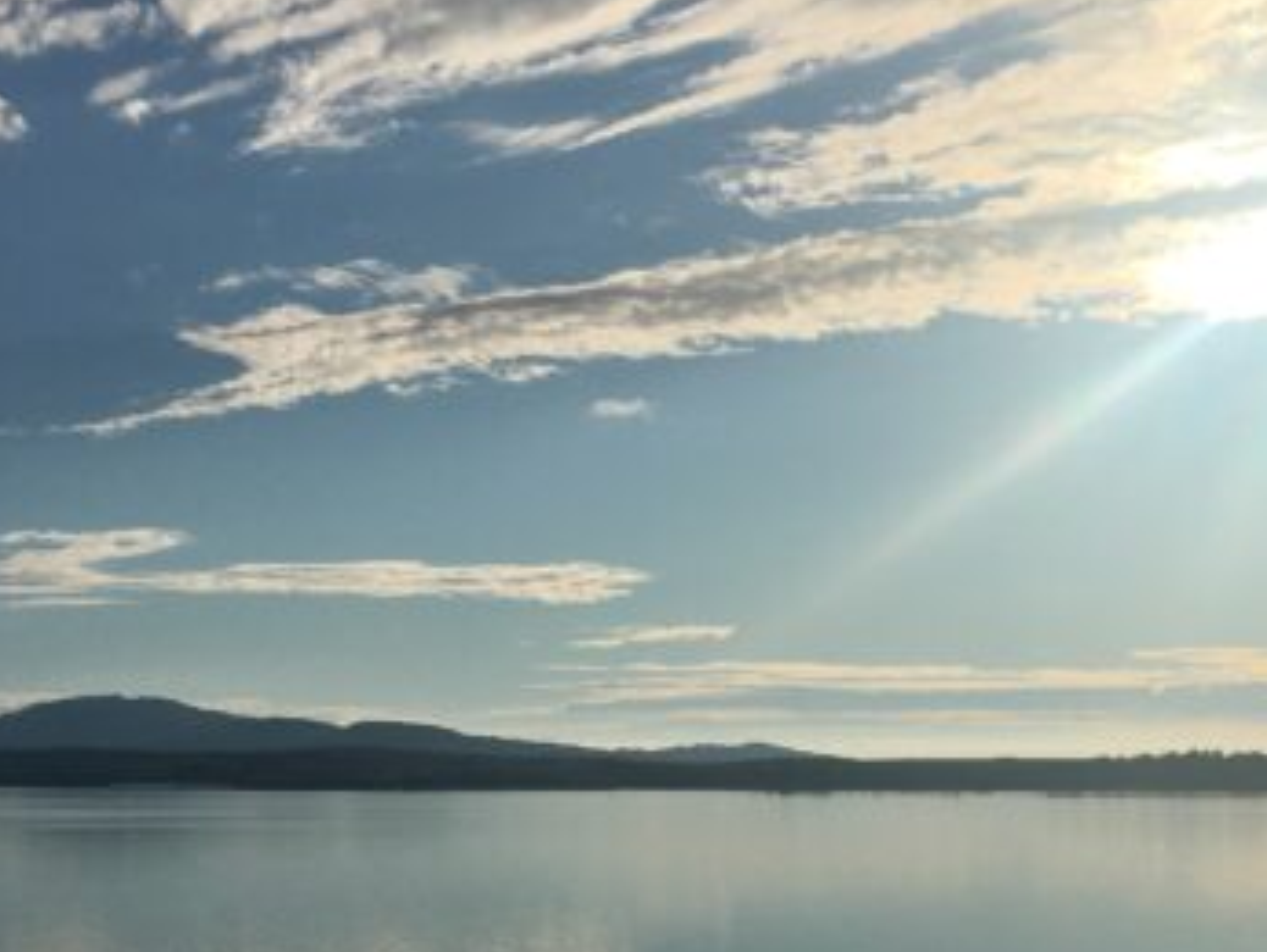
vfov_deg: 22.0
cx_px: 820
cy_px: 760
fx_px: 2417
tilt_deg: +0.8
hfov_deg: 29.2
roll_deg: -0.5
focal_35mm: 66
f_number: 2.2
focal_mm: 4.15
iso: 25
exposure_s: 1/8547
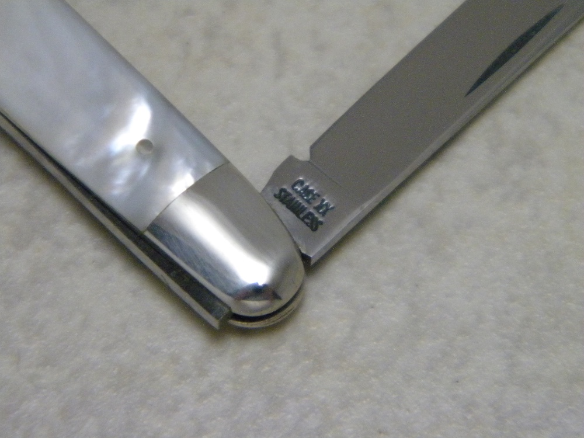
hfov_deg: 10.8
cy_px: 219
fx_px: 3087
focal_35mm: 183
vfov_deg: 8.1
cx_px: 292
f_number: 5.2
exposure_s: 1/55
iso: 800
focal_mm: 33.1
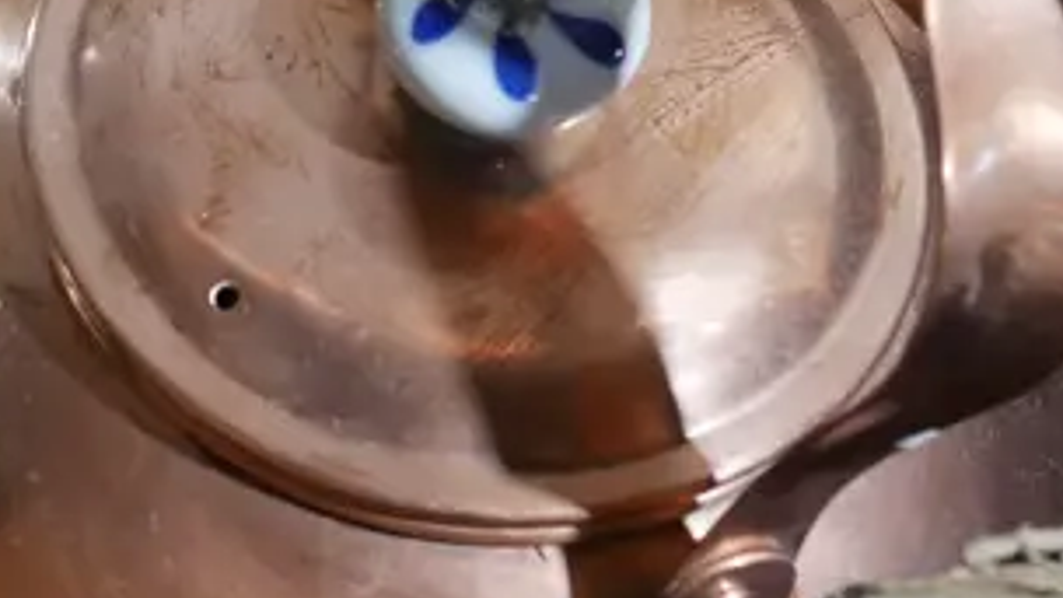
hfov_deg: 14.2
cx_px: -217
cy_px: -51
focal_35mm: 147
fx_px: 4143
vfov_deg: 8.2
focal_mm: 20
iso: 640
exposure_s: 1/60
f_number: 4.5
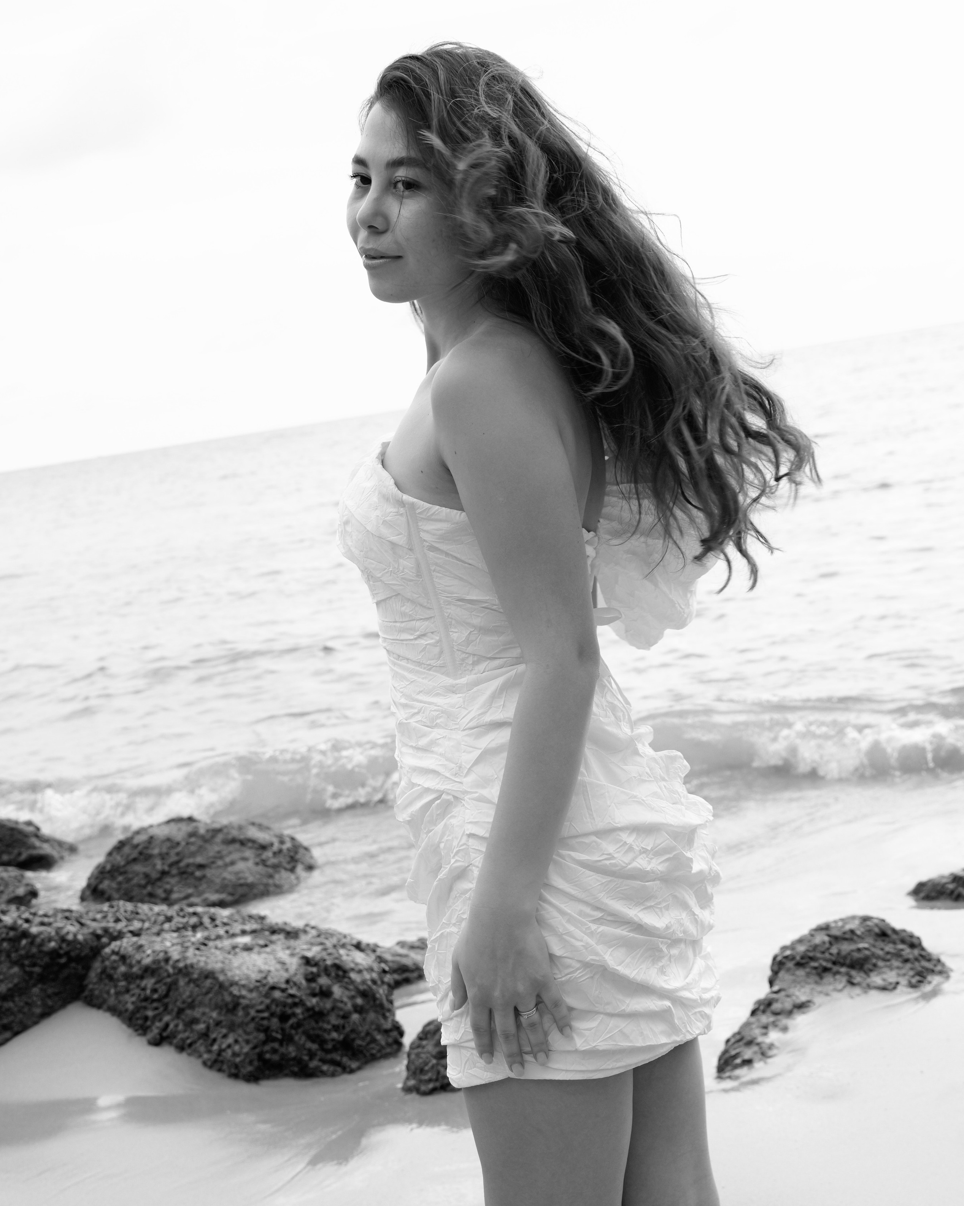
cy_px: 554
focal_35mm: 58
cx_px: 479
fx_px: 2069
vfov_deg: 32.5
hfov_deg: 26.2
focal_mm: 51
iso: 800
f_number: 9
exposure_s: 1/320
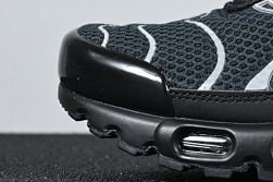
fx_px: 1523
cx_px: 408
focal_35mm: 201
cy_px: -14
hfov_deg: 9.9
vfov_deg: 6.8
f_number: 5.6
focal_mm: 42
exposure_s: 1/125
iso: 900
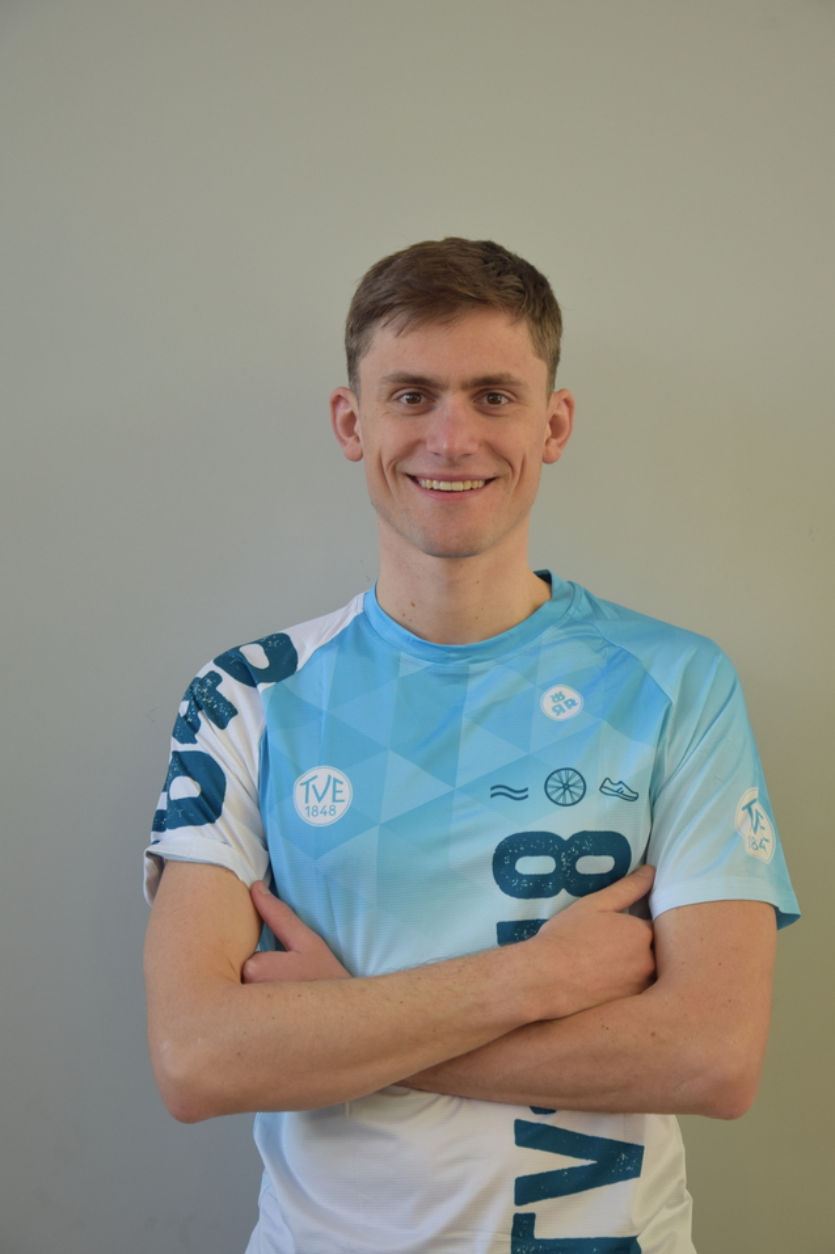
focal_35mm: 78
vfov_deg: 26.0
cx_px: 418
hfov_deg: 17.5
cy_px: 627
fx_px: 2715
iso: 400
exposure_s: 1/100
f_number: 5
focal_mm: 52
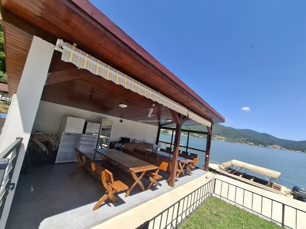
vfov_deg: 89.9
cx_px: 153
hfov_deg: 106.2
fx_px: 115
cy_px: 114
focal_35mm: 13
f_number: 2.2
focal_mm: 1.74
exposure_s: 1/1266
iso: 40
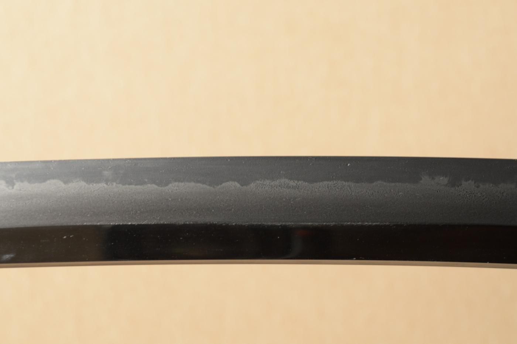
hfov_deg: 15.2
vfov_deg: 10.1
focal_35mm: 135
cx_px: 258
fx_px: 1937
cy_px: 172
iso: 400
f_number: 11
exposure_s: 1/2
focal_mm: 90
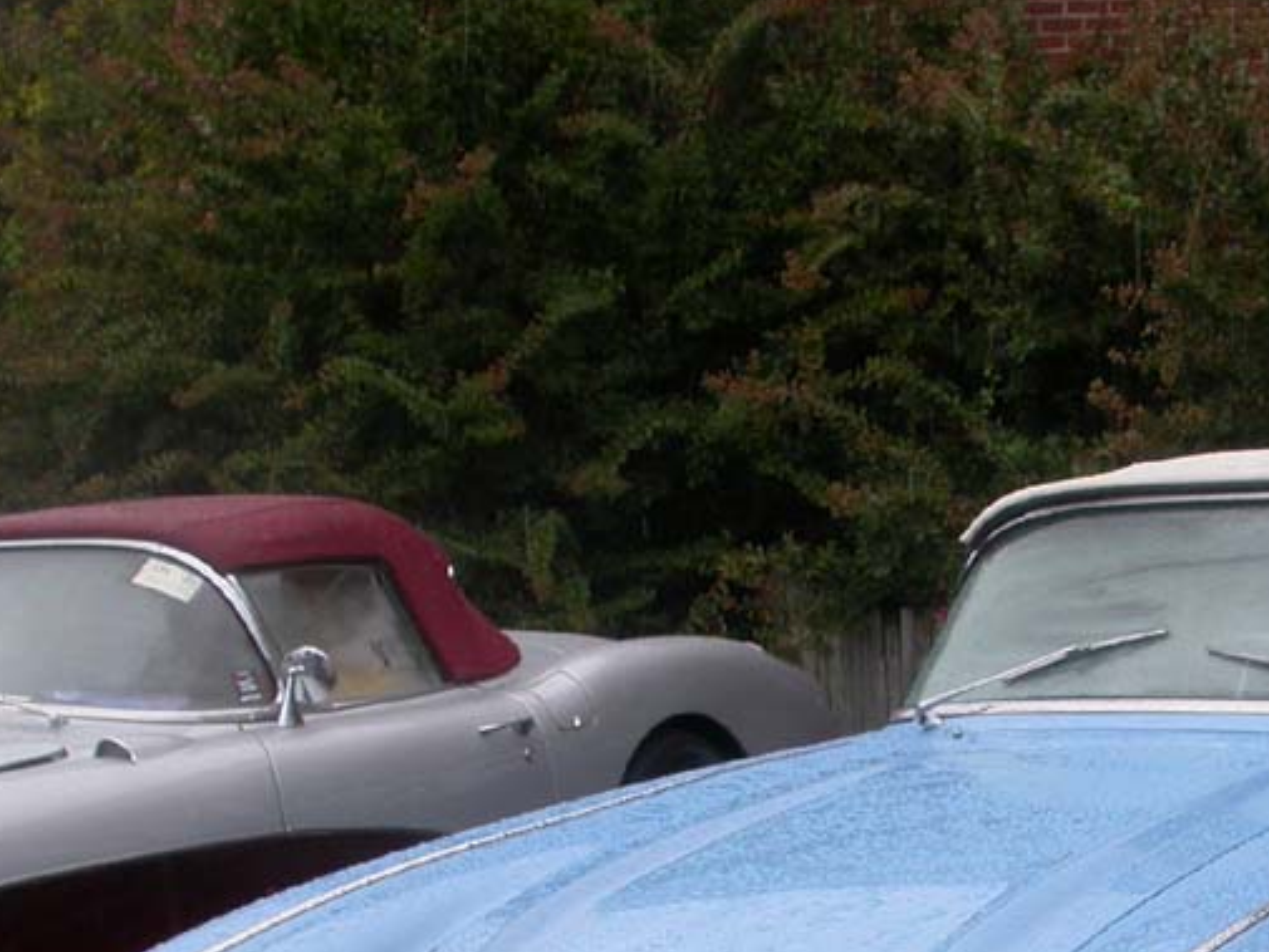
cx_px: 1028
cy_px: 852
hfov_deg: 24.9
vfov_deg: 18.8
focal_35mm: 77
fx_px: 2823
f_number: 5.3
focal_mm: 7.85
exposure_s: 1/159
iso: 100
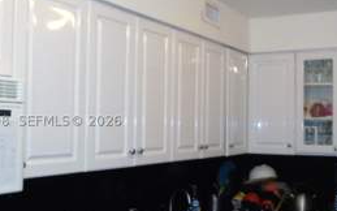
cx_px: 241
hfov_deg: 38.8
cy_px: 120
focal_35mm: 51
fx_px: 469
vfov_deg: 25.3
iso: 250
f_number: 3.2
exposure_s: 1/30
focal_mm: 4.6
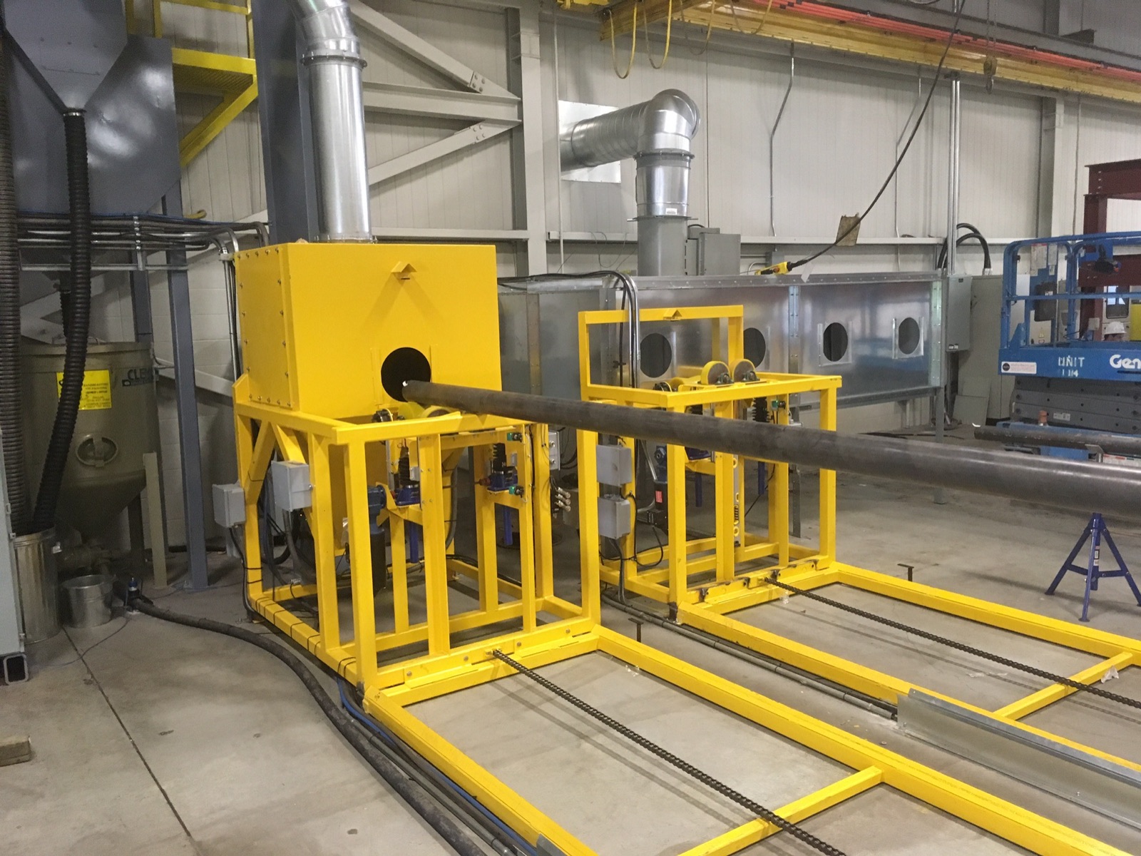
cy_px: 428
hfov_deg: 61.7
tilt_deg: -9.0
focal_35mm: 29
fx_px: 956
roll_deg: +1.9
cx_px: 570
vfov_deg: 48.2
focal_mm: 4.15
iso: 200
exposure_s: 1/30
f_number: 2.2
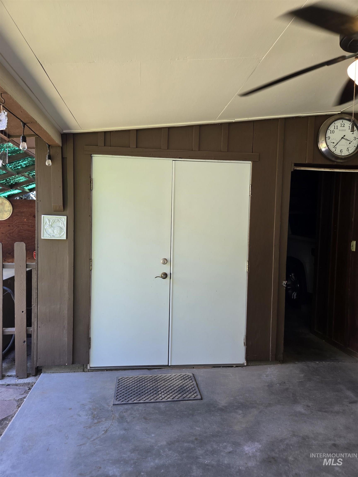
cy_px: 238
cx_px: 179
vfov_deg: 73.9
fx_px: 317
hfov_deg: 58.9
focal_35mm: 23
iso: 50
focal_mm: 5.4
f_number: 1.8
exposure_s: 1/120
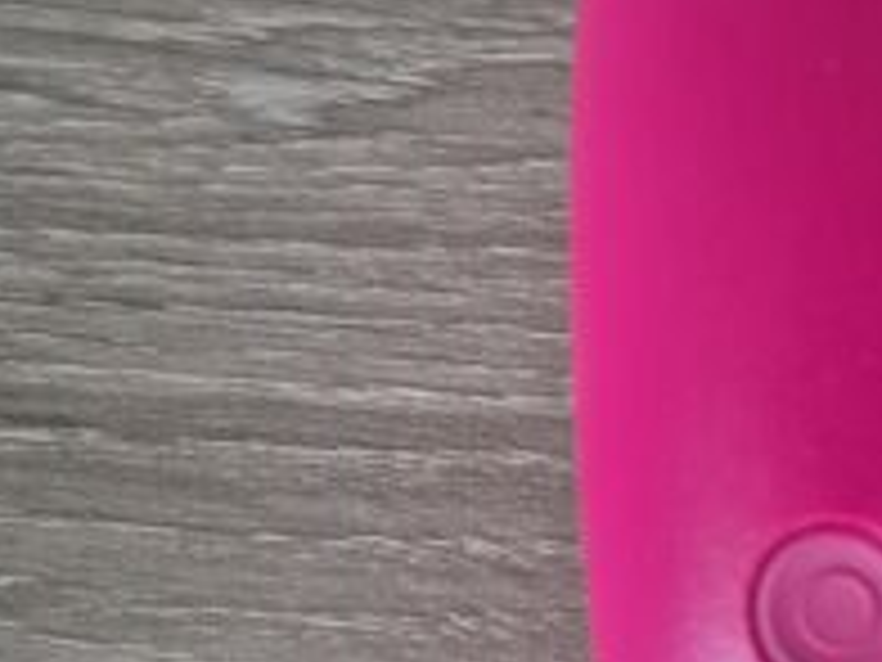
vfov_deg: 30.9
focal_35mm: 47
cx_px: 878
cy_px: 302
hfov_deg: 36.4
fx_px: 1198
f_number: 1.8
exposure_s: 1/100
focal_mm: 5.4
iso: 1600
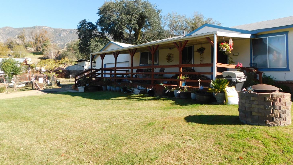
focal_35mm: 27
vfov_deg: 42.6
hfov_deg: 69.9
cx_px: 148
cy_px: 62
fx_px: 210
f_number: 3
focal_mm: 4.1
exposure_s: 1/640
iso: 125
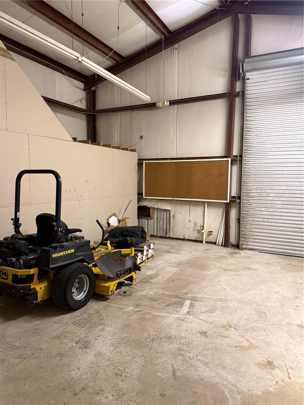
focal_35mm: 24
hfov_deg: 56.8
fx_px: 281
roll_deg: +0.2
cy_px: 202
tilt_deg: -3.3
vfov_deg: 71.6
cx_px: 152
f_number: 1.78
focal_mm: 6.76
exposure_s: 1/60
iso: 800
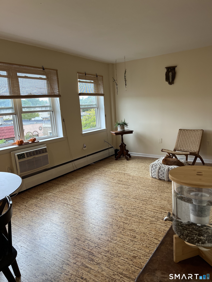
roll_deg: +3.4
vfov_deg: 67.3
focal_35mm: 26
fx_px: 212
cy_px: 141
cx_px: 106
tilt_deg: -9.9
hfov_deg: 53.1
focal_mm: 5.7
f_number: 1.5
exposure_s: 1/120
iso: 125
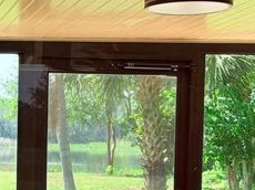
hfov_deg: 13.3
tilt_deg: -4.9
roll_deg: -0.7
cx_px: 3
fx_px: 1082
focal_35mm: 147
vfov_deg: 10.0
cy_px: 214
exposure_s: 1/2033
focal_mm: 6.76
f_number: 1.78
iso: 64
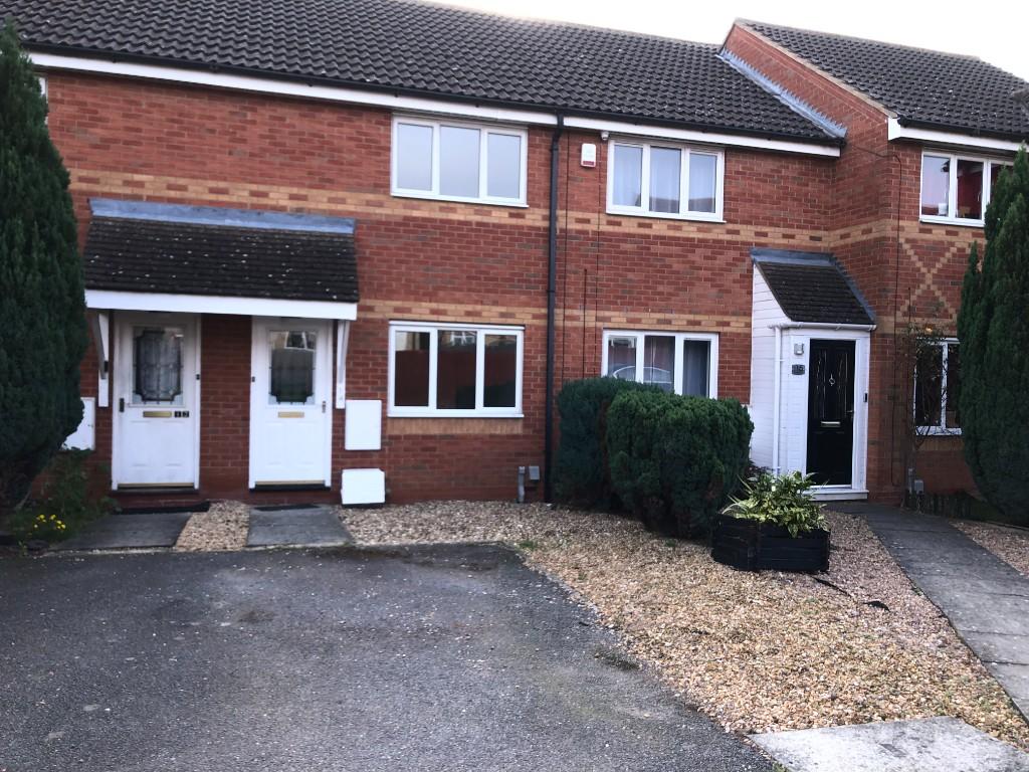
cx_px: 514
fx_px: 832
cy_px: 386
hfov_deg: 63.4
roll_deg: -1.2
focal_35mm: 28
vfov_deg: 49.7
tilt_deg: -1.6
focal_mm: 4
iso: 20
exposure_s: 1/273
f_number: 1.8
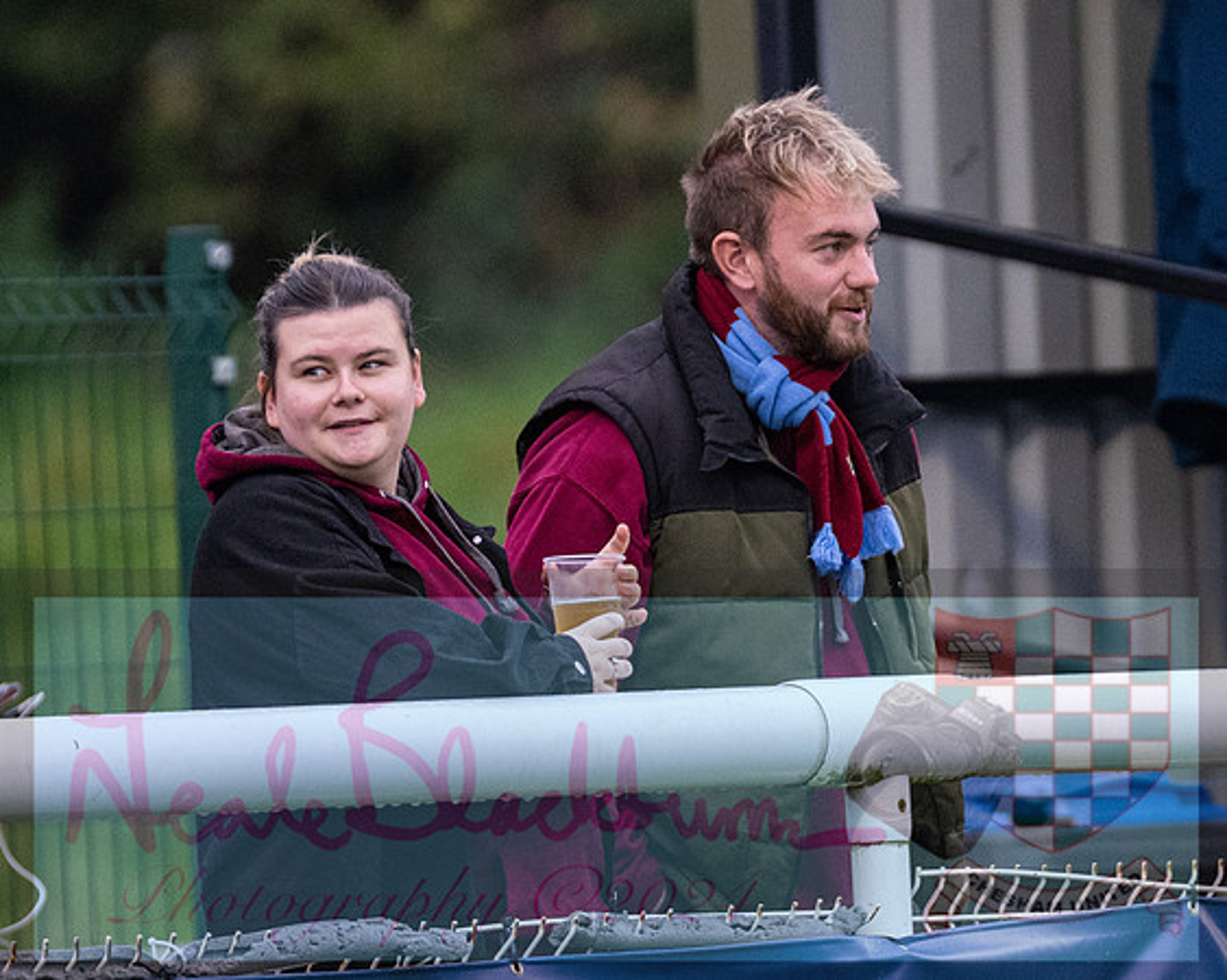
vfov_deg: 2.2
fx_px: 25910
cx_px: 839
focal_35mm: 714
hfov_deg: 2.7
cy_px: 500
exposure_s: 1/1600
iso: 1600
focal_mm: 300
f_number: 2.8
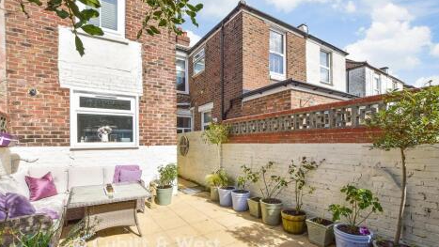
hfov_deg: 99.4
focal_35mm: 16
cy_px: 142
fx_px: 186
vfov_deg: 66.8
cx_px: 218
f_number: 8
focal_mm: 10
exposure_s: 1/800
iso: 320
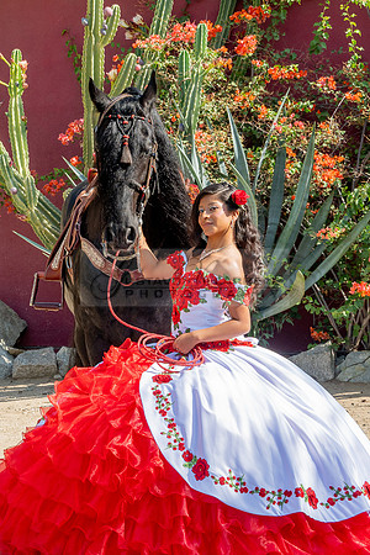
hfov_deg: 10.9
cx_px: 162
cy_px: 252
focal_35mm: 126
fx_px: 1941
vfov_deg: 16.3
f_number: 11
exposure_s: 1/200
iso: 250
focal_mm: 70
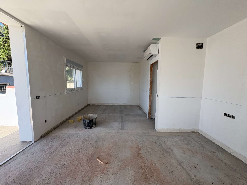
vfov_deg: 85.7
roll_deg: -0.4
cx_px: 124
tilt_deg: -5.0
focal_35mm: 14
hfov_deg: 102.1
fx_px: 100
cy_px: 92
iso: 64
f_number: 2.2
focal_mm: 2.22
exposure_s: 1/501
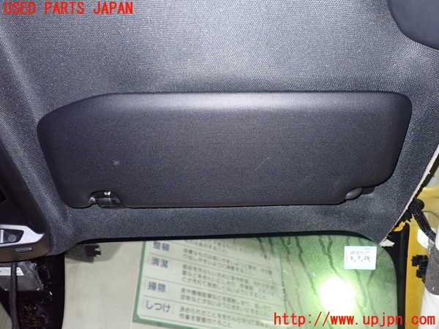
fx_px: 380
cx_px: 220
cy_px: 164
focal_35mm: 30
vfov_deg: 46.8
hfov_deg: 60.0
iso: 800
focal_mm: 5.4
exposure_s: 1/30
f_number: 6.3
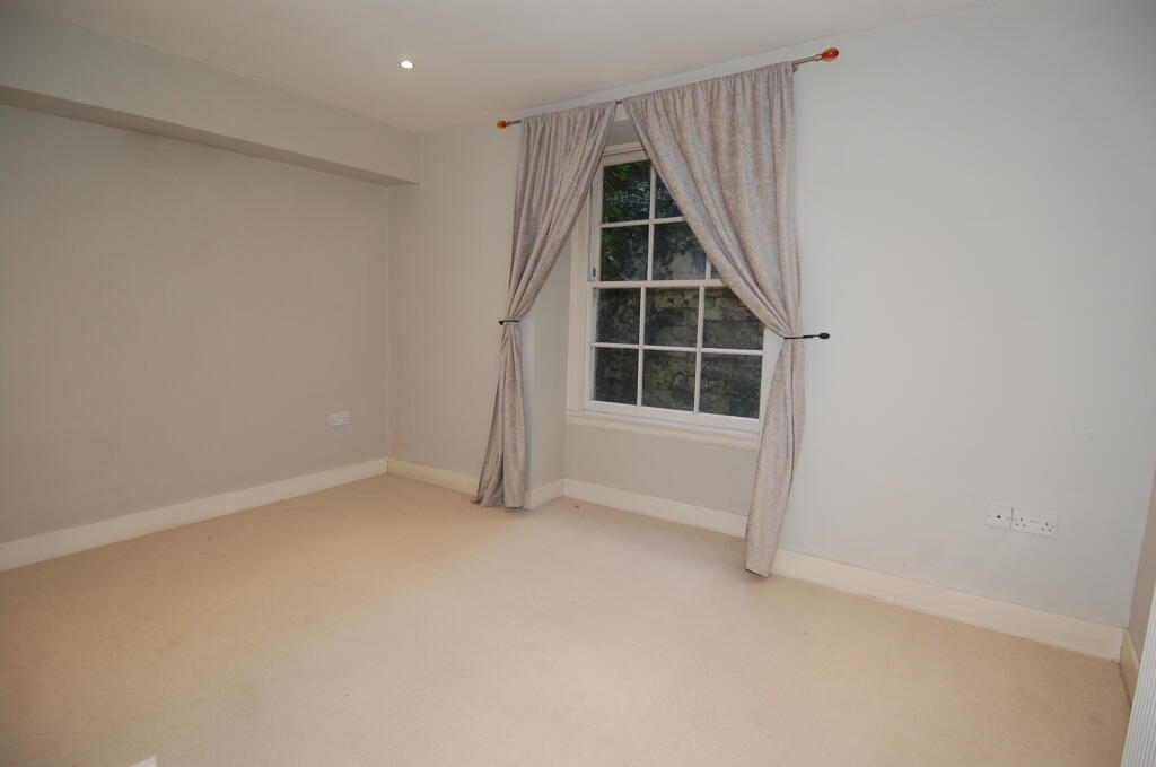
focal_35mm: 18
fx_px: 577
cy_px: 384
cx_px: 578
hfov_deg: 90.1
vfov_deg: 67.2
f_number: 4
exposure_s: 1/60
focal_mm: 12
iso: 400
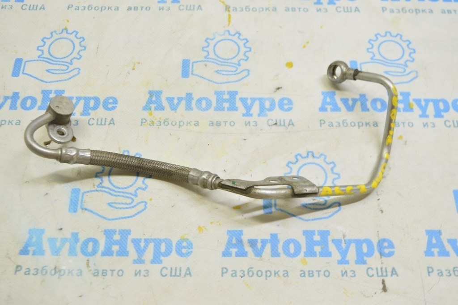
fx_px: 515
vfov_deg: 33.0
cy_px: 152
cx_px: 229
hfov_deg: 48.0
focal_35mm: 40
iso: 400
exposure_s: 1/20
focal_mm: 27
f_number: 5.6
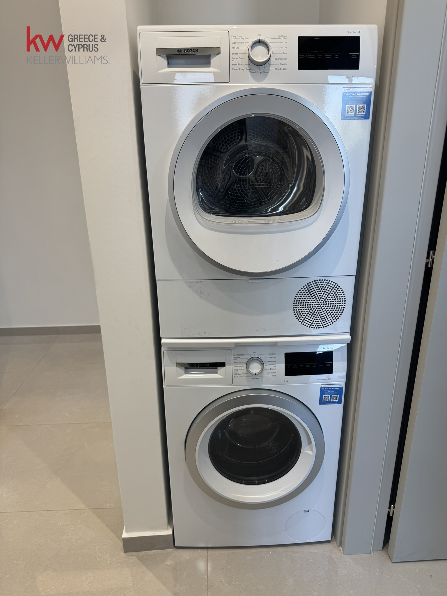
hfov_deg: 56.8
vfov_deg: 71.6
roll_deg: +0.5
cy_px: 298
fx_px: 413
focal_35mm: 24
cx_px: 224
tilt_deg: -19.2
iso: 80
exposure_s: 1/100
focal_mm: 6.76
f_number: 1.78
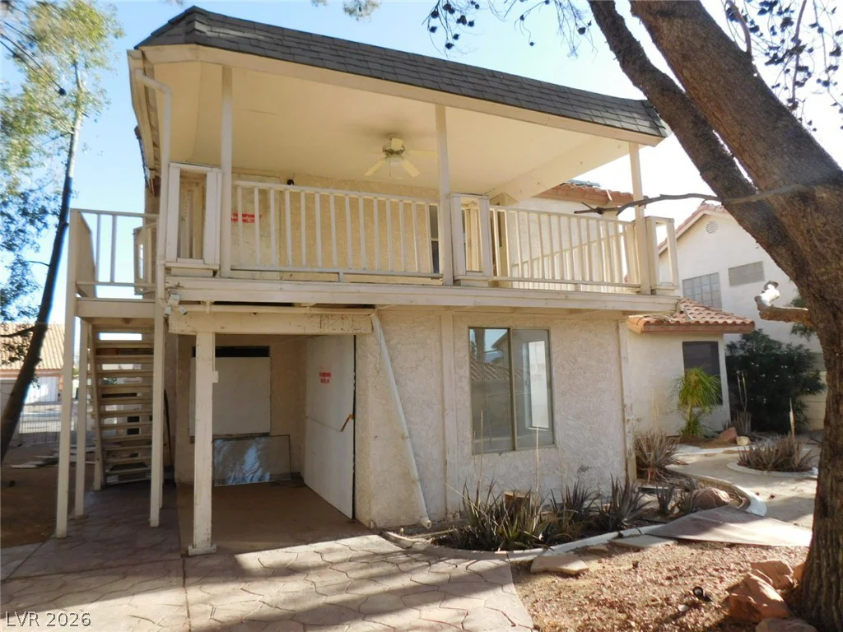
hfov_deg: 73.9
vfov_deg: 58.9
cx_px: 422
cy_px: 316
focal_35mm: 23
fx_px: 560
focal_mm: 4
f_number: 3
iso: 125
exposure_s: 1/500
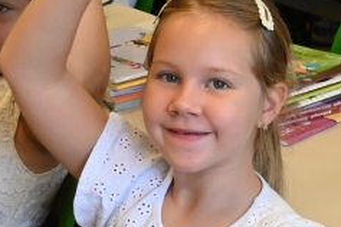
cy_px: -62
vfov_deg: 6.6
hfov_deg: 9.6
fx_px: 1942
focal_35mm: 205
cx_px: 580
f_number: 10
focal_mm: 38
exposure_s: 1/200
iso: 5000
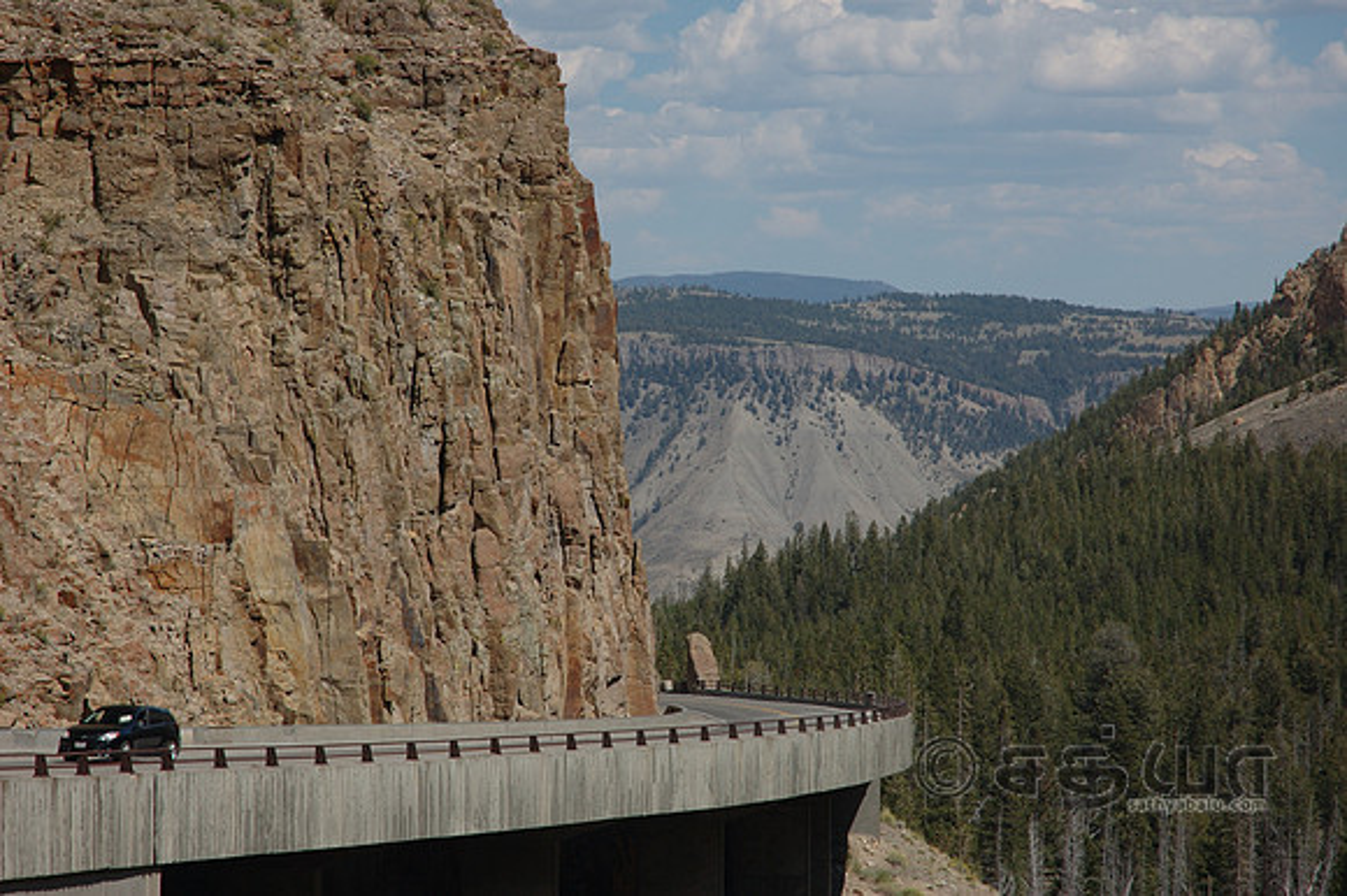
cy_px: 448
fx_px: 3926
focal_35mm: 105
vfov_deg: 13.0
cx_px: 674
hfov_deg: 19.5
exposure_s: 1/250
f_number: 8
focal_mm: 70
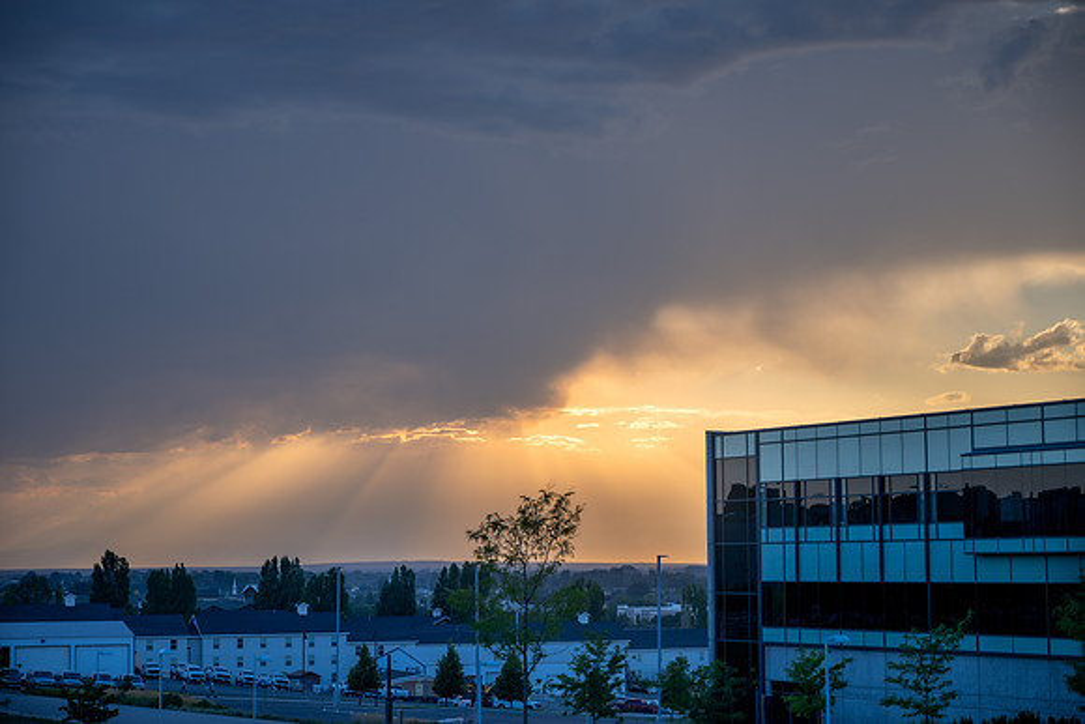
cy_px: 362
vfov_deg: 19.5
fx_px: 2110
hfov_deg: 28.8
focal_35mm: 70
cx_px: 542
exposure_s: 1/400
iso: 64
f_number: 4
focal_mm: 70
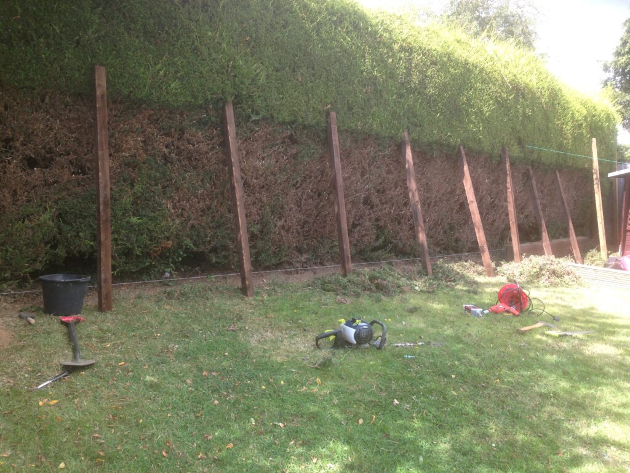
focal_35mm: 33
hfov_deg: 55.4
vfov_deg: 42.9
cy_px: 236
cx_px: 315
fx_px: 601
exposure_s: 1/203
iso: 50
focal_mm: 4.12
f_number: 2.4
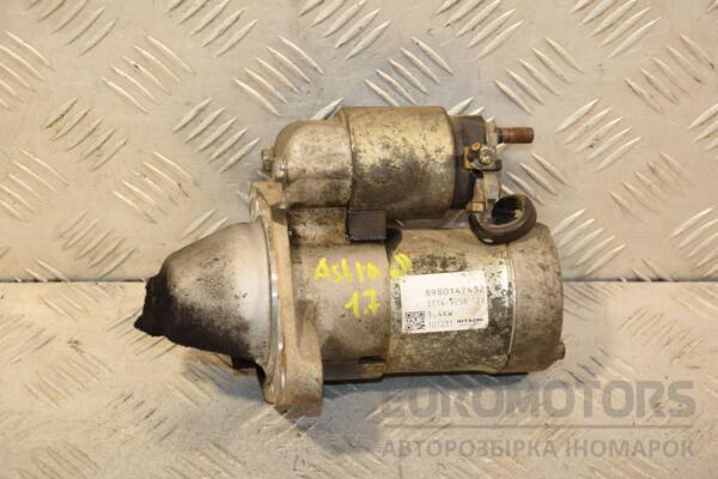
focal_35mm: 87
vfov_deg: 15.7
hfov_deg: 23.4
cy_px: 240
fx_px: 1735
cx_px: 359
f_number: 5.6
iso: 800
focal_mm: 58
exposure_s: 1/200
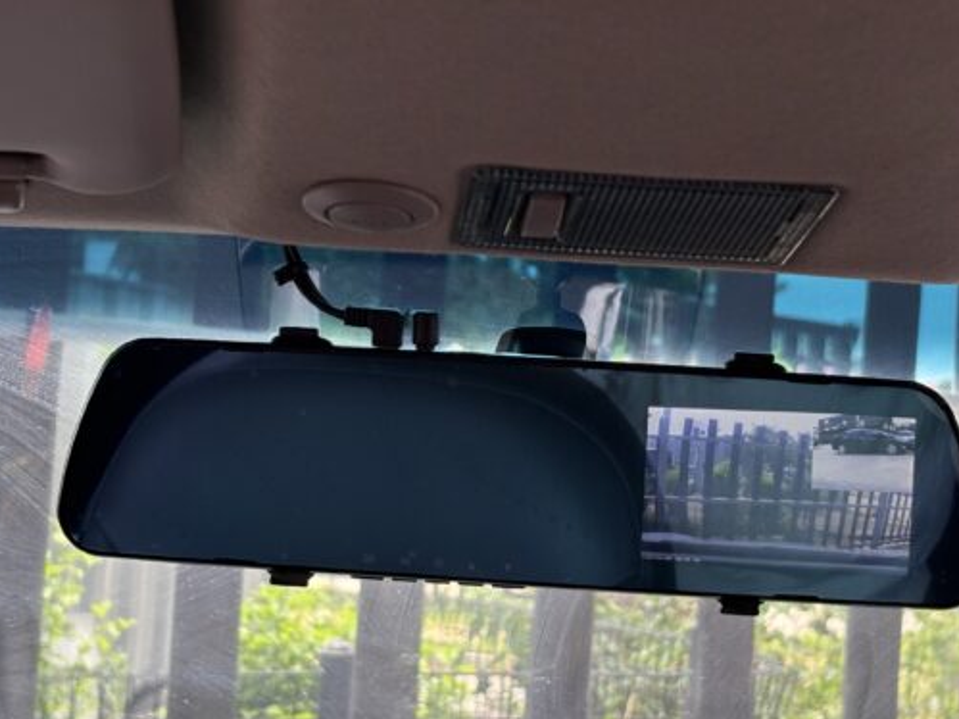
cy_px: 354
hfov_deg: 24.4
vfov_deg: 18.4
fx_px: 2216
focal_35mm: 80
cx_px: 505
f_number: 1.6
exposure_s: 1/164
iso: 50
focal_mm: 5.96
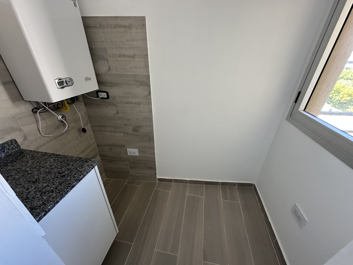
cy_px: 132
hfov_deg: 102.1
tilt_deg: -28.3
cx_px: 176
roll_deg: -0.8
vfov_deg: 85.7
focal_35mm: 14
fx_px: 143
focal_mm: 2.22
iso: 100
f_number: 2.2
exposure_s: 1/99
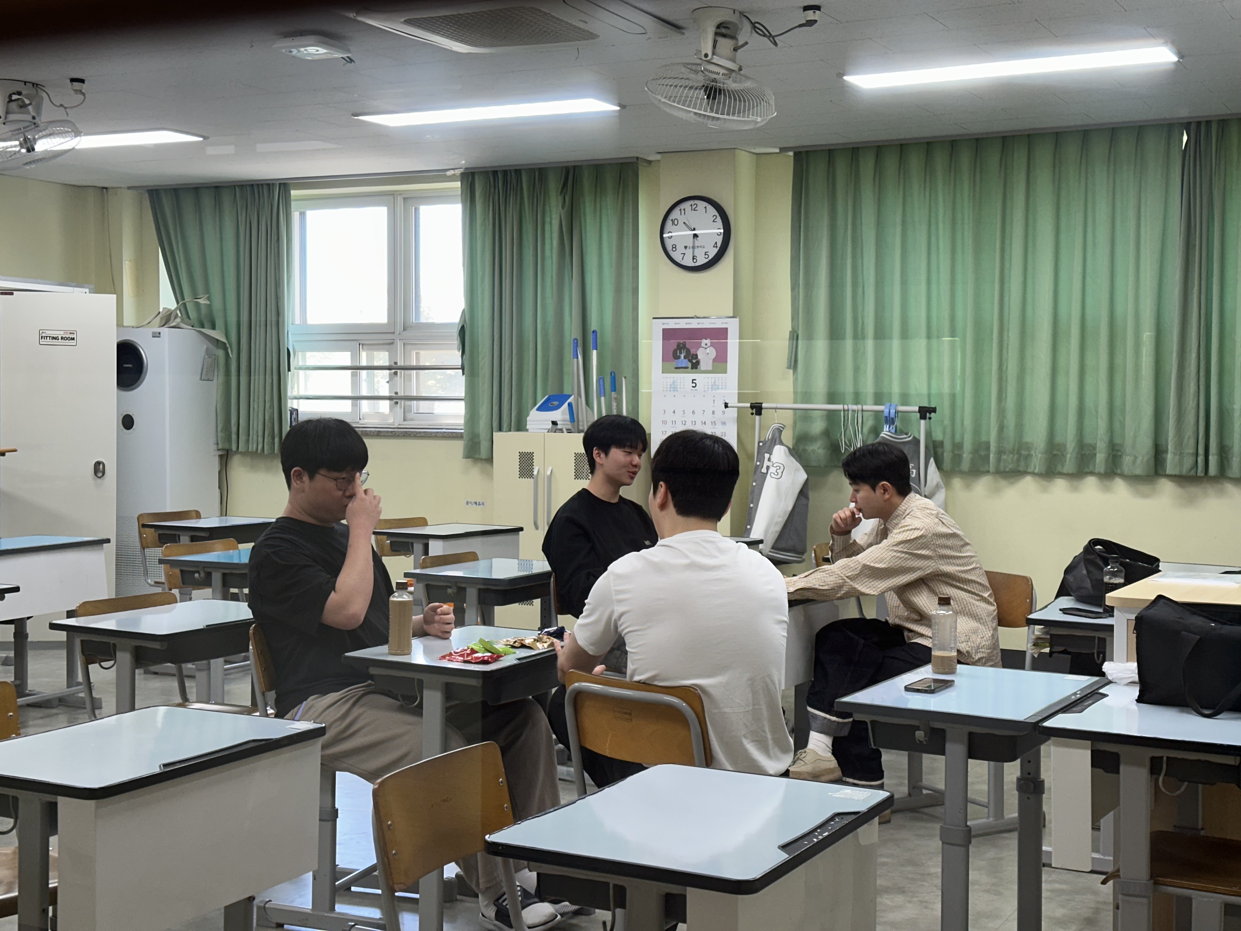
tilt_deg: -1.6
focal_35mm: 48
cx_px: 620
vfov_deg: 30.3
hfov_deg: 39.7
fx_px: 1721
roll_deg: -0.3
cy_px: 466
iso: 50
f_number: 1.78
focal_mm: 6.86
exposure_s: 1/60
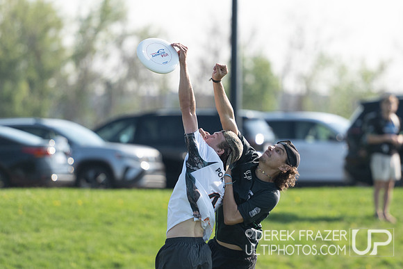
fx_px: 4105
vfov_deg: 3.8
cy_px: 126
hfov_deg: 5.6
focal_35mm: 367
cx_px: 241
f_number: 2.8
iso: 500
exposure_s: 1/5000
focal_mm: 200
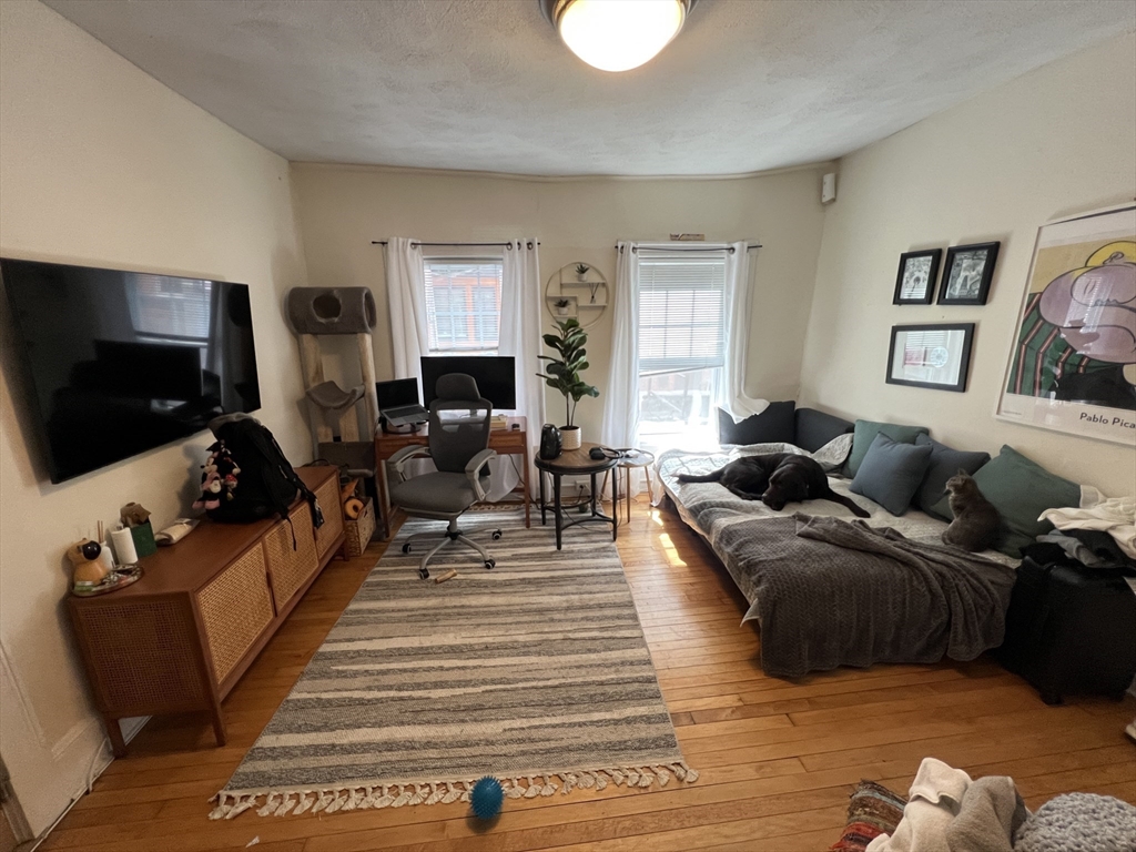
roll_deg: +0.2
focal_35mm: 13
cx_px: 568
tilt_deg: -14.6
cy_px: 426
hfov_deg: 106.2
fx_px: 427
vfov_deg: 89.9
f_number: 1.8
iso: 320
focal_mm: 1.57
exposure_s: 1/60
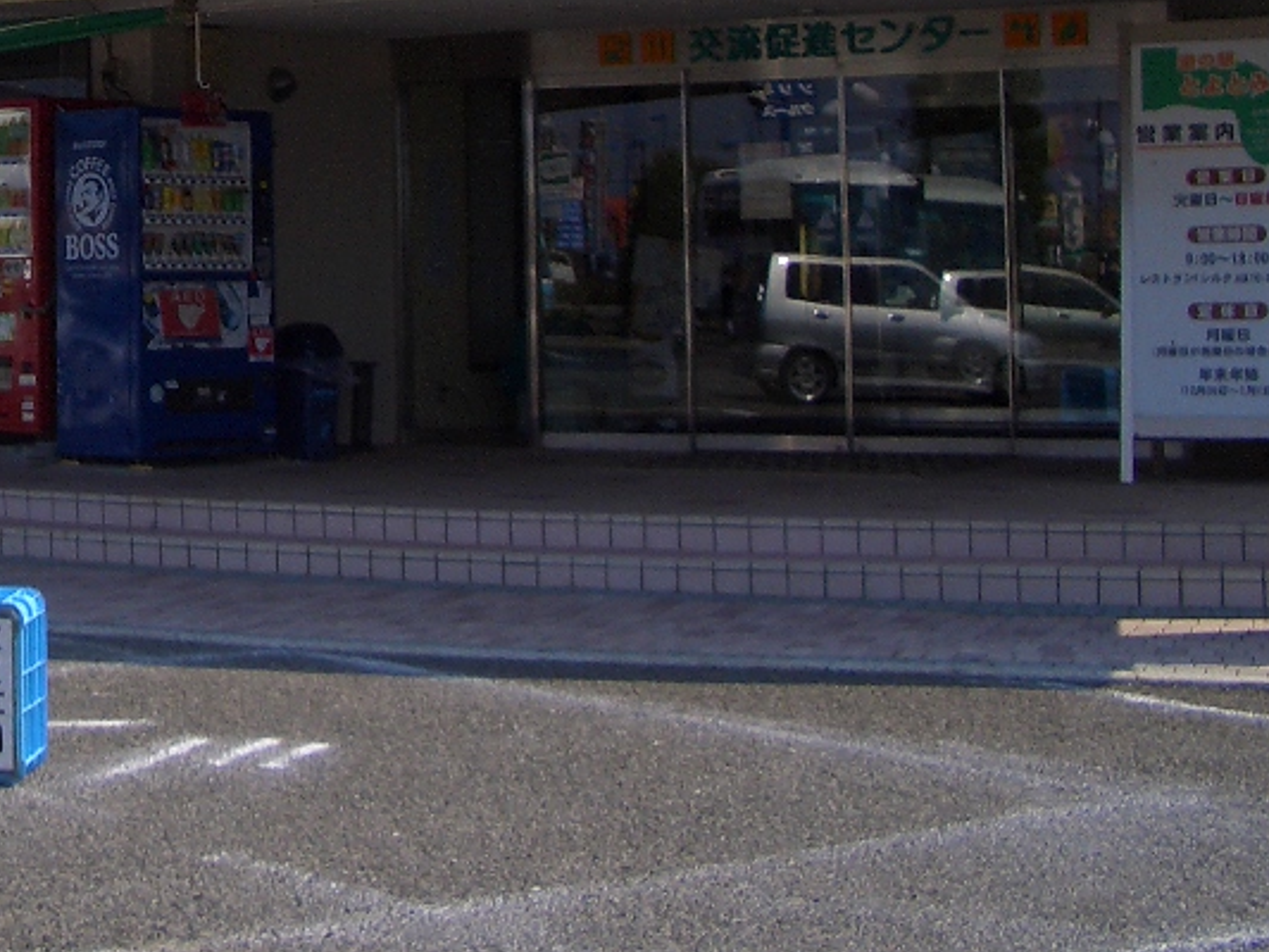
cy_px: -129
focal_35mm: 84
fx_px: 3080
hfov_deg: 22.1
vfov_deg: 16.9
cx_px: -86
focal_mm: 5.8
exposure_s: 1/500
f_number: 4.3
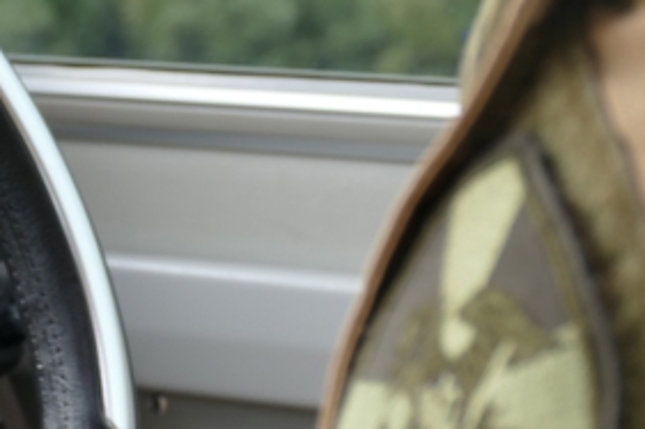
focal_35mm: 171
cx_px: -23
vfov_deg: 8.0
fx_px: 3062
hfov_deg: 11.9
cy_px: 395
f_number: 3.6
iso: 125
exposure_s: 1/80
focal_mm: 23.3
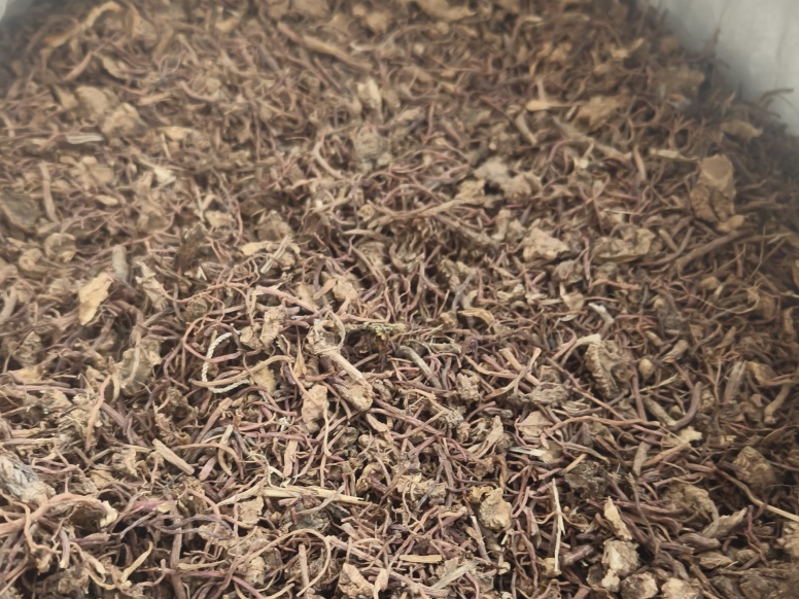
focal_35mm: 33
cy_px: 381
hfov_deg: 55.4
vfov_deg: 42.6
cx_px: 400
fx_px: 762
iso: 1250
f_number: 1.8
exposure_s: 1/33.3
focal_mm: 5.59
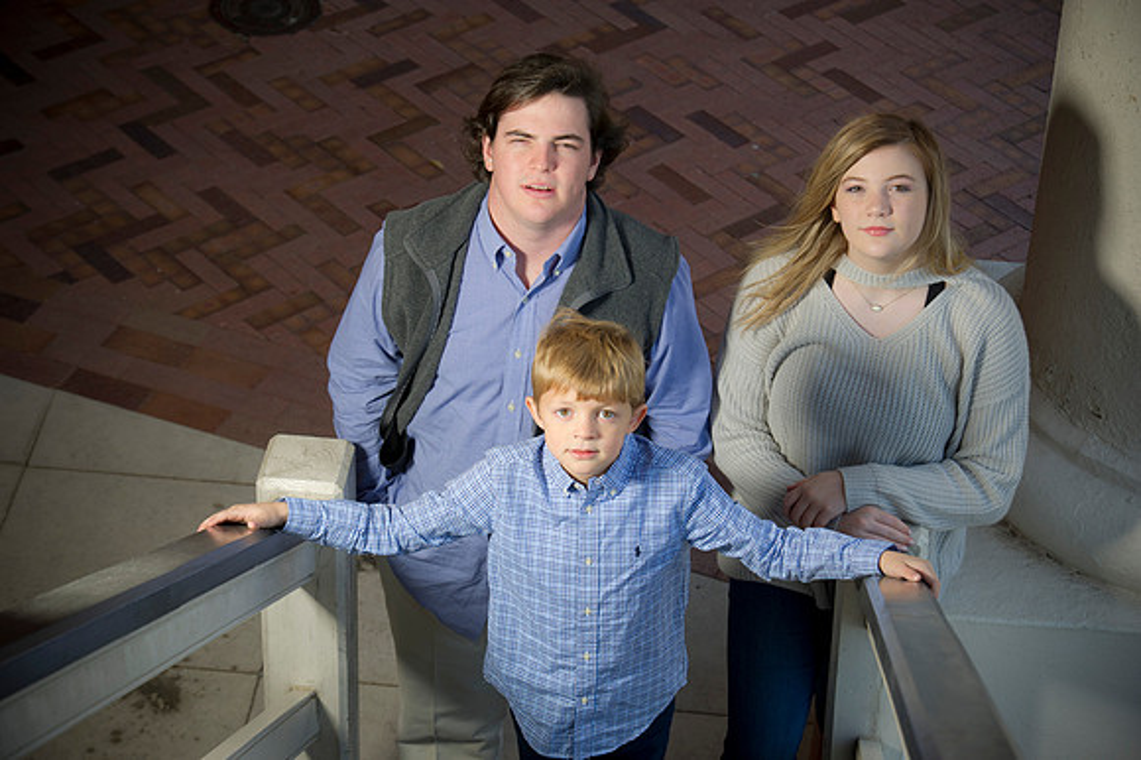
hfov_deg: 19.5
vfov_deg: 13.0
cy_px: 380
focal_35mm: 105
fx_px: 3326
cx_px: 570
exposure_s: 1/100
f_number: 8
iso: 160
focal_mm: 105
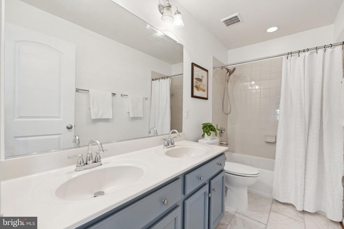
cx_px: 172
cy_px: 114
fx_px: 153
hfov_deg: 96.7
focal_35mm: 16
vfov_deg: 73.8
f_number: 7.1
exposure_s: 1/13
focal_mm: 16
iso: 400
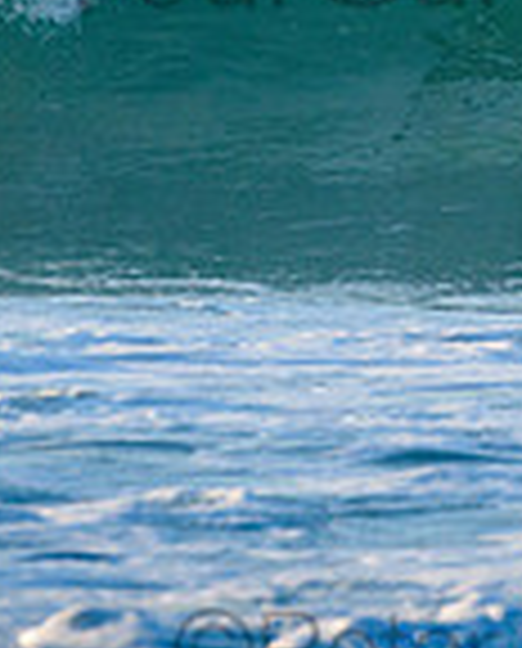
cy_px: -97
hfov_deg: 0.8
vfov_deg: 1.0
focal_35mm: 1885
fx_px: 36249
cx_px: 522
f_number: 5.6
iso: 560
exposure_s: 1/2000
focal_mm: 500
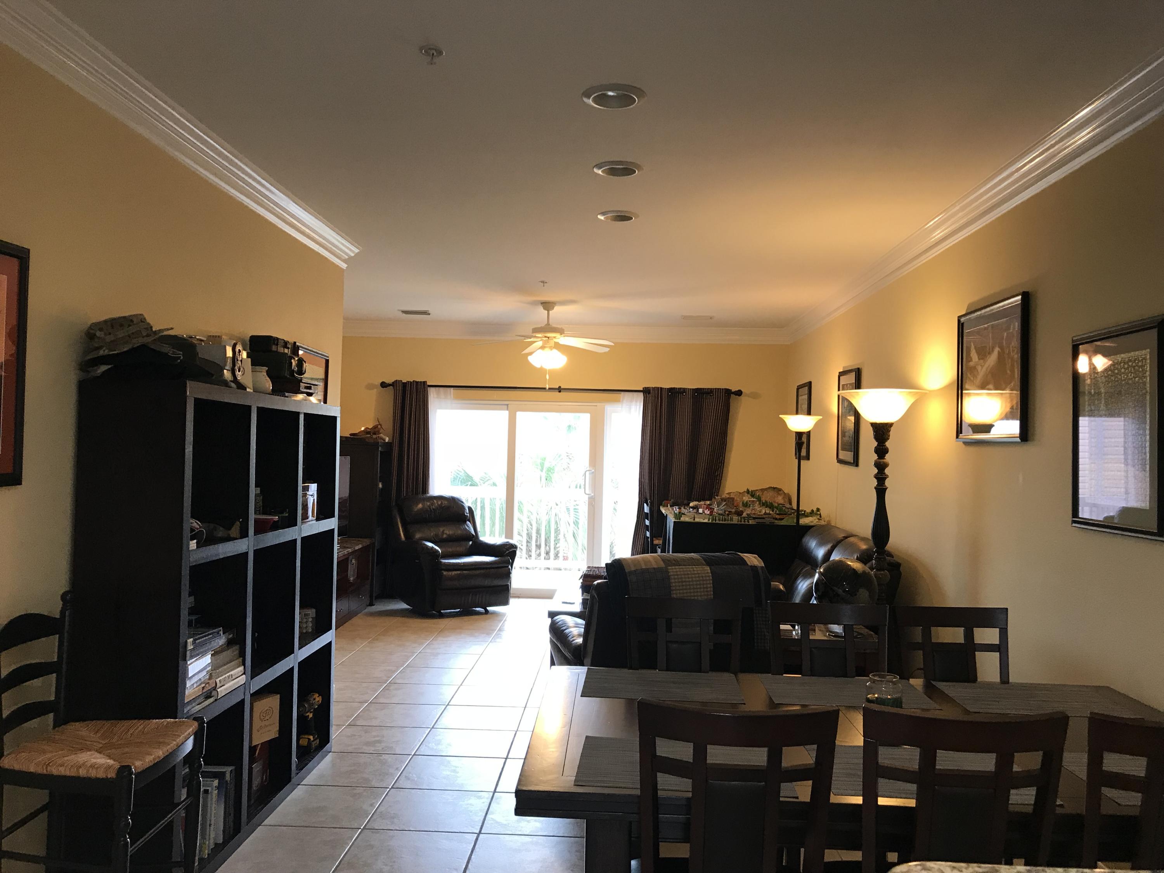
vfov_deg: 49.7
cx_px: 582
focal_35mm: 28
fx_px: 942
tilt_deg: +0.3
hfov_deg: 63.4
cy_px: 436
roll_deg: -1.8
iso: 32
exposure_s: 1/30
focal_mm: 3.99
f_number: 1.8
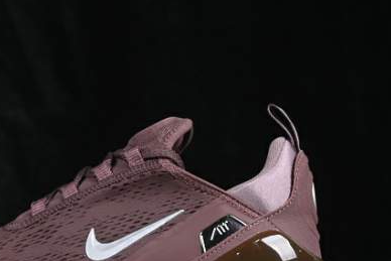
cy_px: 218
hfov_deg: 14.5
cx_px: 111
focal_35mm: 141
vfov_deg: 9.7
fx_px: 1532
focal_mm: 50
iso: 160
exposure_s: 1/60
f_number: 7.1
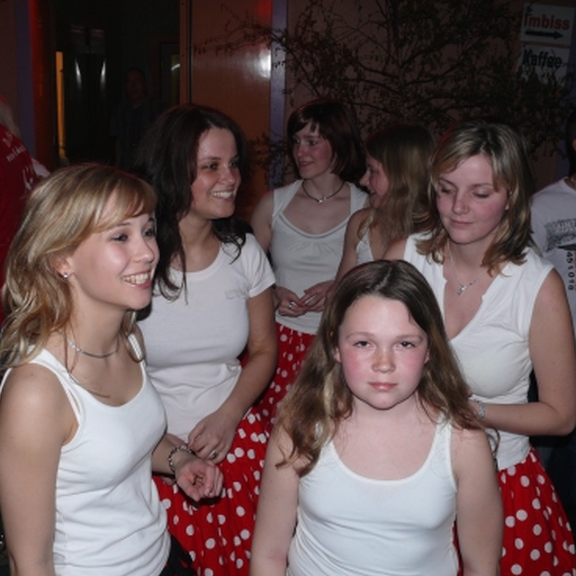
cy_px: 289
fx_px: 791
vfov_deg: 40.0
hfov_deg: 40.0
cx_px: 277
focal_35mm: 42
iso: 100
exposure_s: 1/30
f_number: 2.8
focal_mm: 7.4
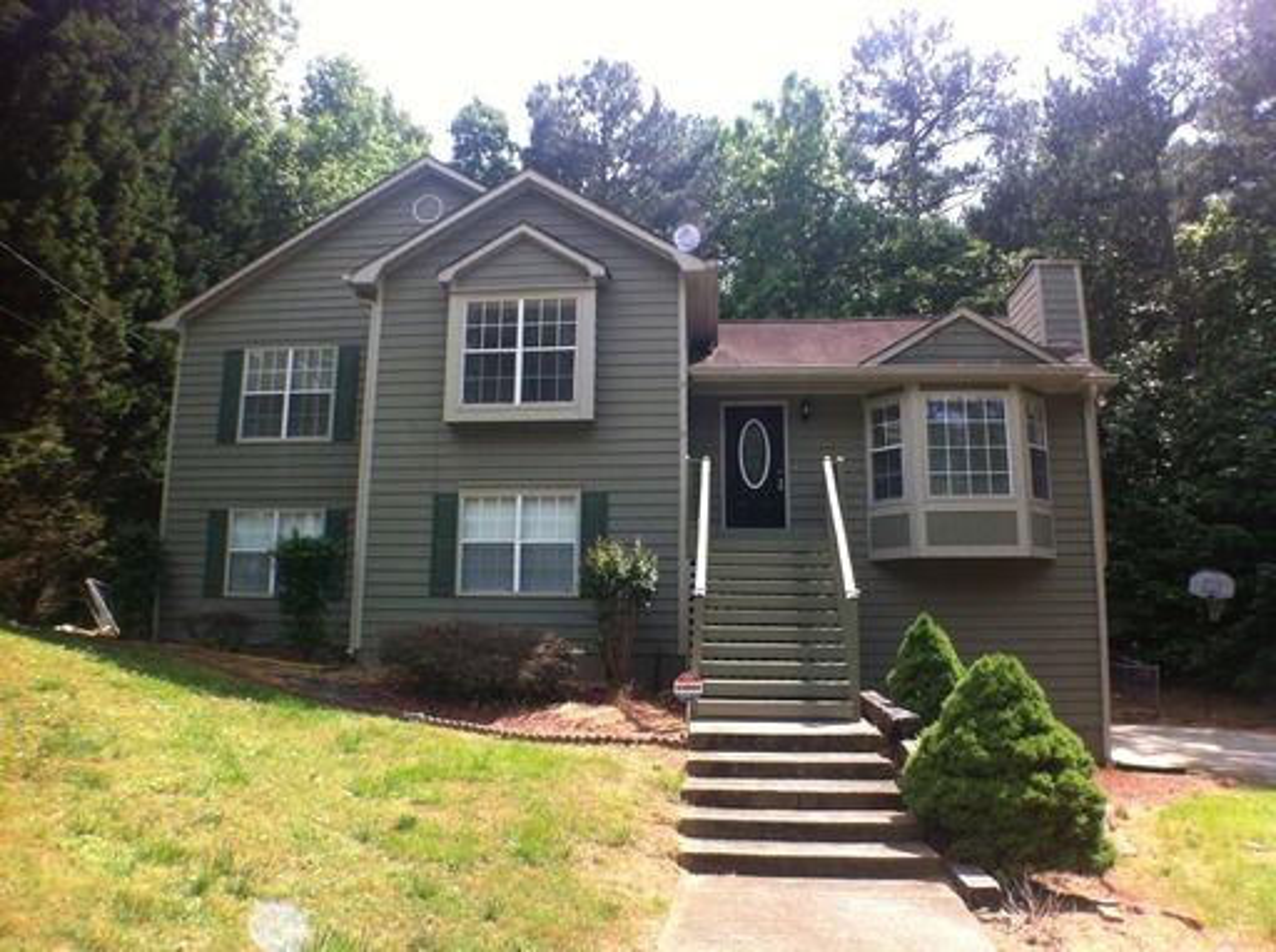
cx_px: 638
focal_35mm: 35
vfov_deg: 40.6
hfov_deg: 52.7
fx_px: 1288
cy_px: 476
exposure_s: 1/431
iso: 80
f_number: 2.8
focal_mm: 3.85
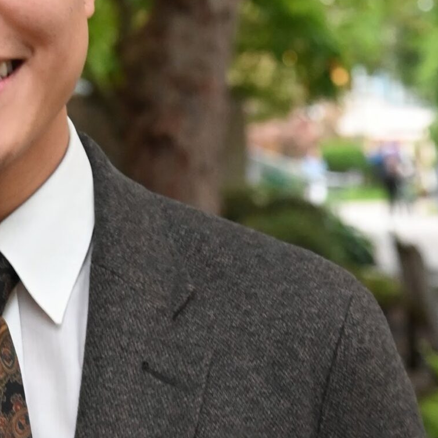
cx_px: -21
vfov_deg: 17.2
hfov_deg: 16.8
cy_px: 216
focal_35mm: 101
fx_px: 1446
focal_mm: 35
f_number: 4
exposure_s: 1/80
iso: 3200
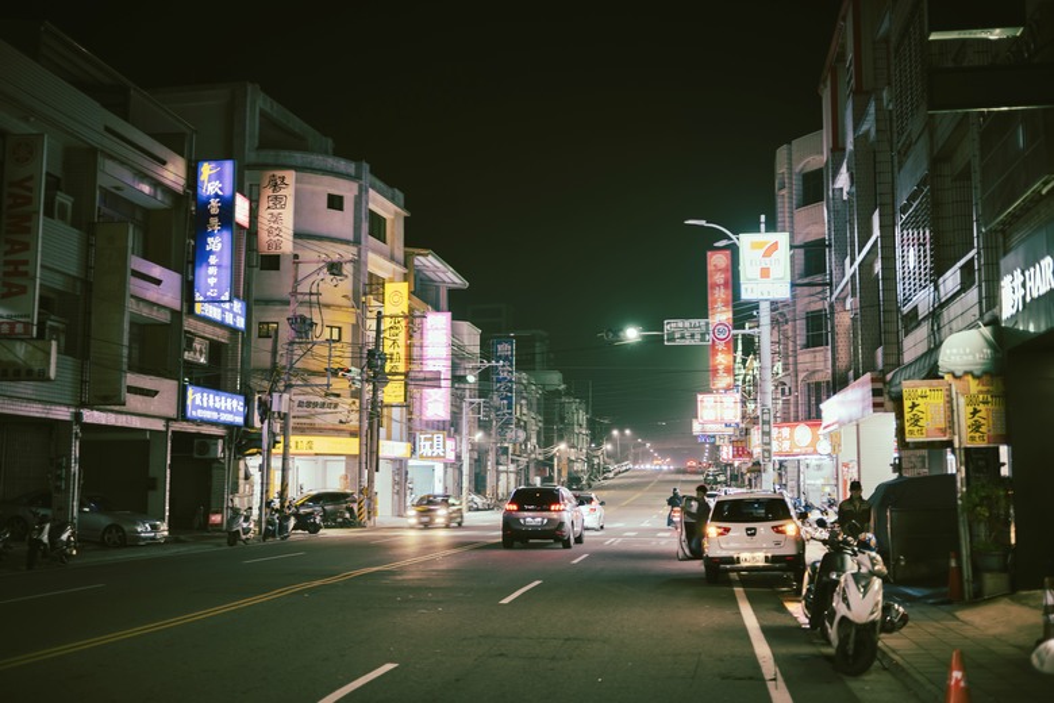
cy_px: 352
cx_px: 527
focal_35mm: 40
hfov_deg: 48.5
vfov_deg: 33.4
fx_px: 1171
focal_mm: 40
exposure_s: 1/13
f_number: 2
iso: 100
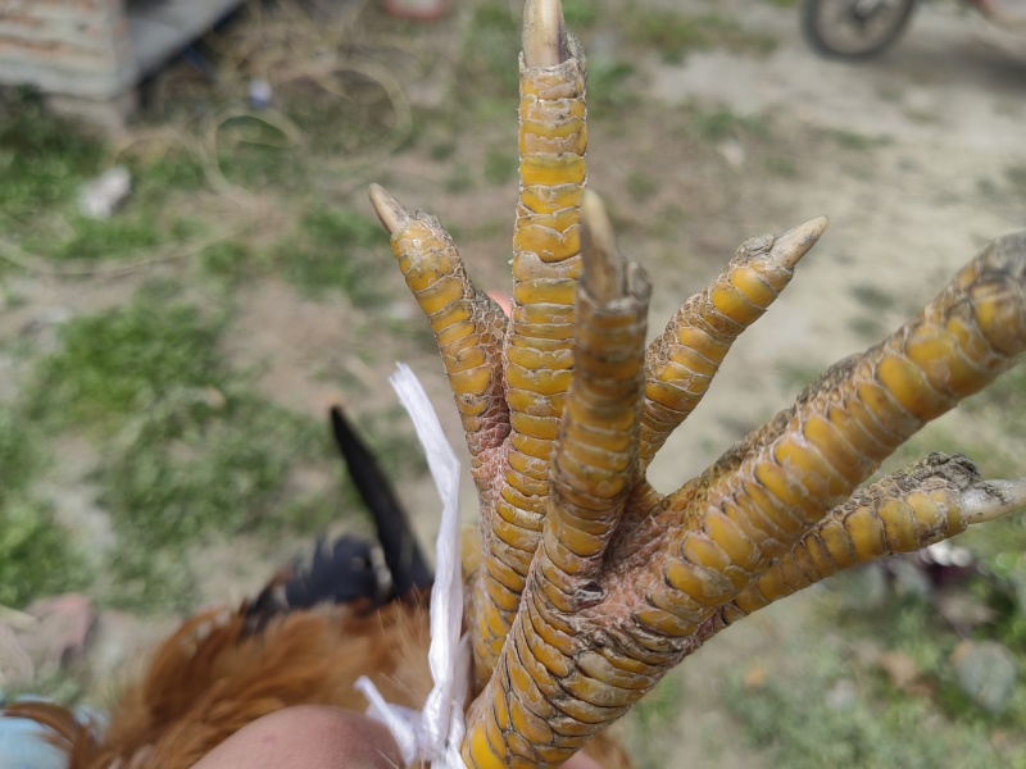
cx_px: 513
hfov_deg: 65.3
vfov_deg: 51.4
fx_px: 800
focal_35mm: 27
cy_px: 384
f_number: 1.9
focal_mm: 5.52
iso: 50
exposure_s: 1/1012
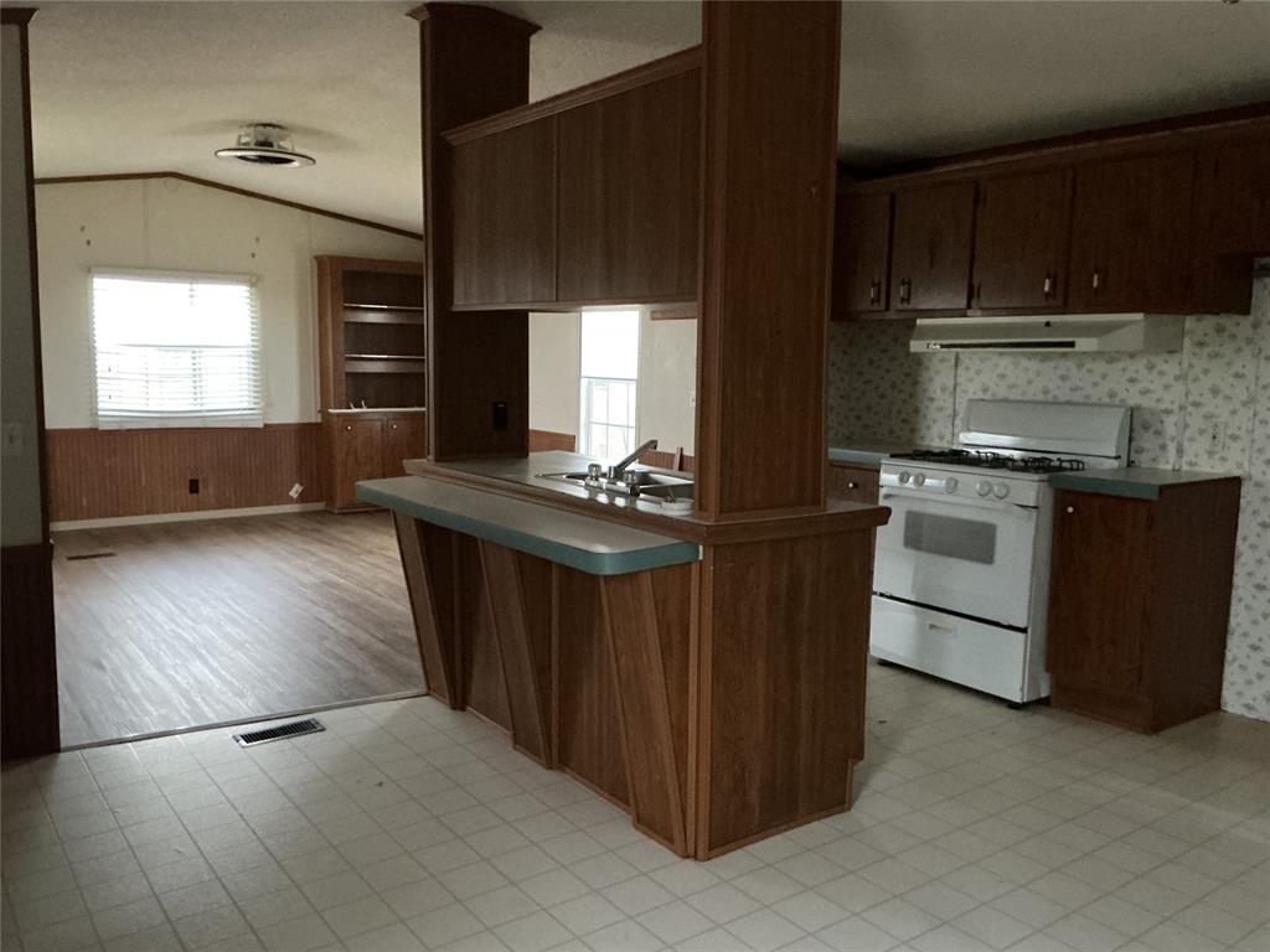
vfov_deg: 48.2
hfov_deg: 61.7
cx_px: 635
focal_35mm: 29
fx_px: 1064
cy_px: 476
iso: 500
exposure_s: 1/24
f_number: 1.8
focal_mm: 3
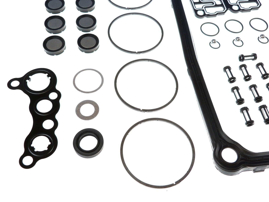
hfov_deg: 55.4
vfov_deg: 42.9
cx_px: 134
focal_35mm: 33
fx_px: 256
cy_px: 101
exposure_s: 1/80
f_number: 3
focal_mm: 5.8
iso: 100
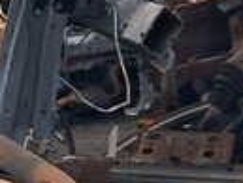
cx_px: 136
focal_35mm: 167
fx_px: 1173
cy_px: 251
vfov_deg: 8.7
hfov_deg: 11.8
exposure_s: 1/215
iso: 50
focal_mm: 4
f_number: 1.8
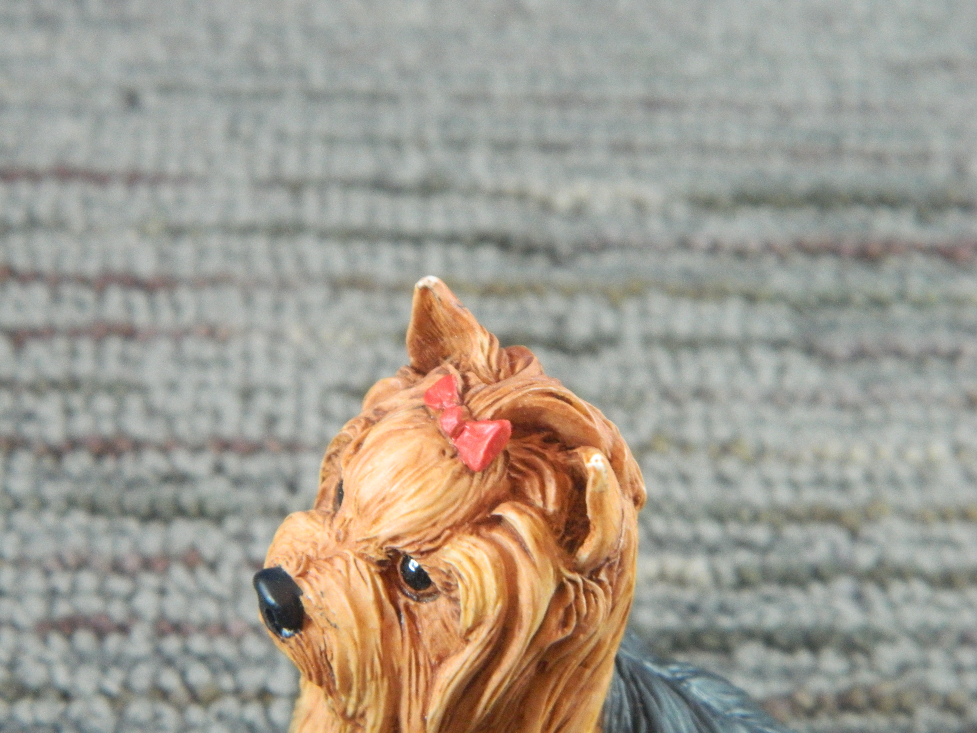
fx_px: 2907
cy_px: 366
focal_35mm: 103
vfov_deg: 14.4
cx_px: 488
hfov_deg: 19.1
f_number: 4.5
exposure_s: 1/13
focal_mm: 18.6
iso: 400
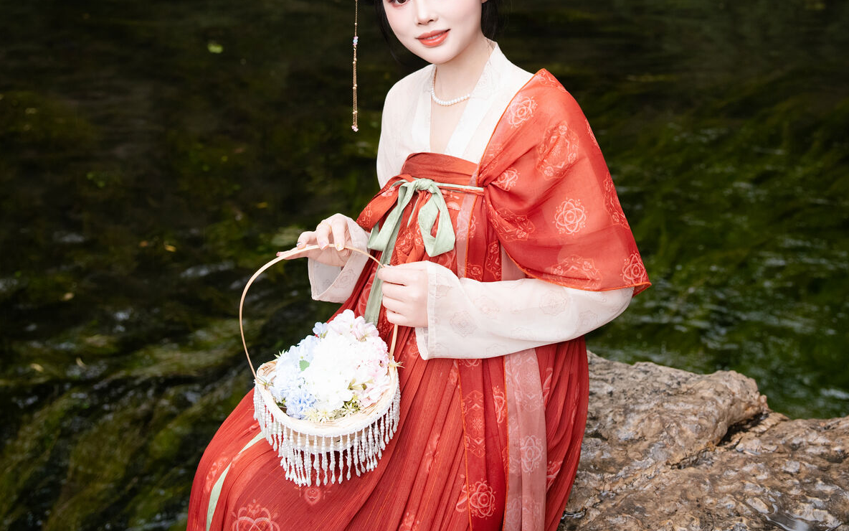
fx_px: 1504
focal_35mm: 65
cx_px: 424
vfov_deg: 19.5
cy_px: 11
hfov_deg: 31.5
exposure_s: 1/160
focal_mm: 42
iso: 800
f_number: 4
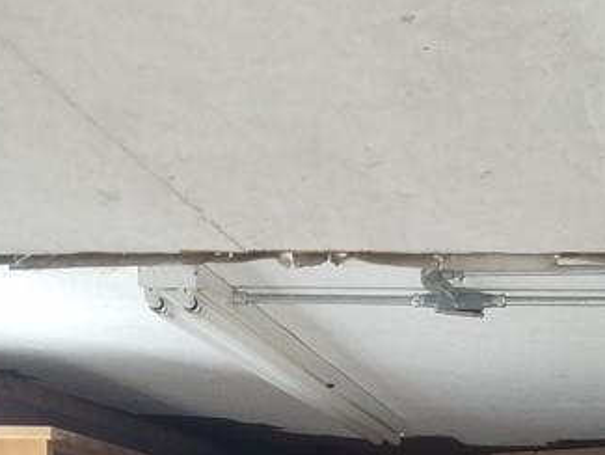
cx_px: 599
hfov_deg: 22.9
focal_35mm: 82
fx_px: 1434
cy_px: 666
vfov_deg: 16.5
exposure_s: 1/24
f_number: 1.7
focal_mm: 4.2
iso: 125
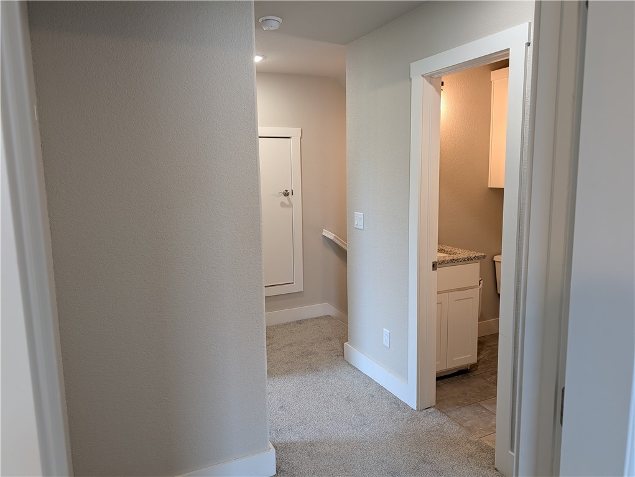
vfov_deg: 56.9
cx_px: 318
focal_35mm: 24
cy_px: 238
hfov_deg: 71.5
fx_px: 441
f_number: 1.68
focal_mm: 6.9
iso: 46
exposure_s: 1/40
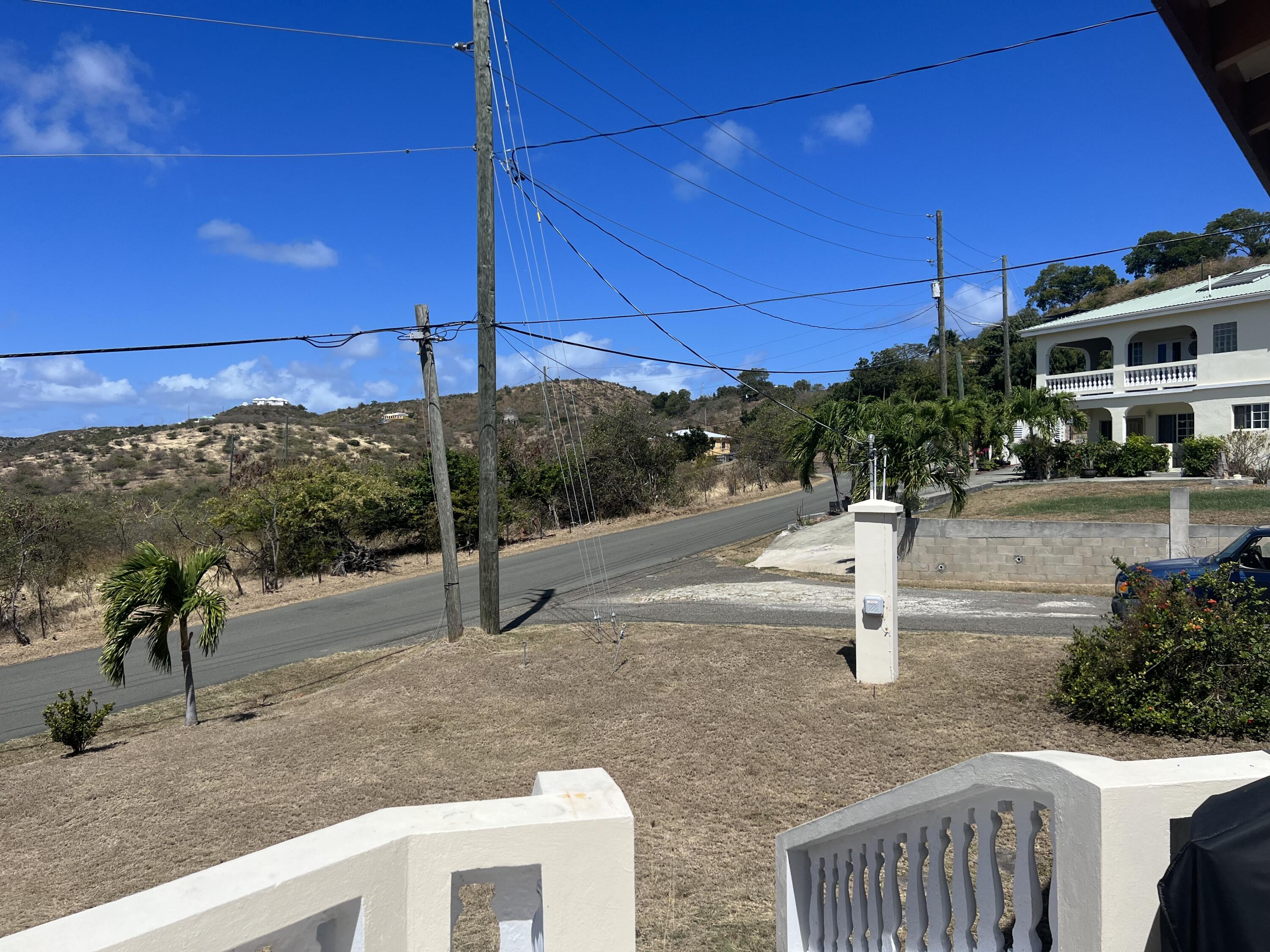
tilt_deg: +0.4
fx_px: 954
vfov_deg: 53.1
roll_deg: +0.5
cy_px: 476
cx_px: 635
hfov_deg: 67.3
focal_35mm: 26
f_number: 1.5
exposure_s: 1/7463
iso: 50
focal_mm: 5.7
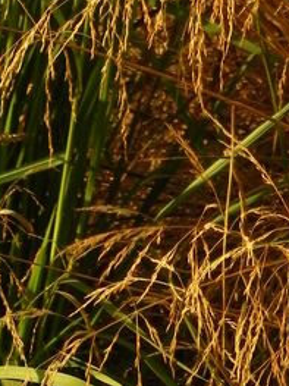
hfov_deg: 6.5
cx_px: 277
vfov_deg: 8.5
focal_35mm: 228
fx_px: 2540
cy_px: -181
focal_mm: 13.4
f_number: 4.5
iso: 160
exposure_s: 1/640
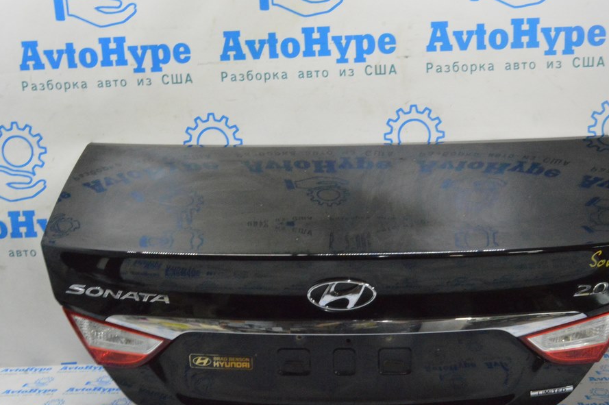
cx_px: 345
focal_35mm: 38
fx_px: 642
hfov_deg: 50.6
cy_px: 227
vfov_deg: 34.9
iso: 6400
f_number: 20
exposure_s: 1/15
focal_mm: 22
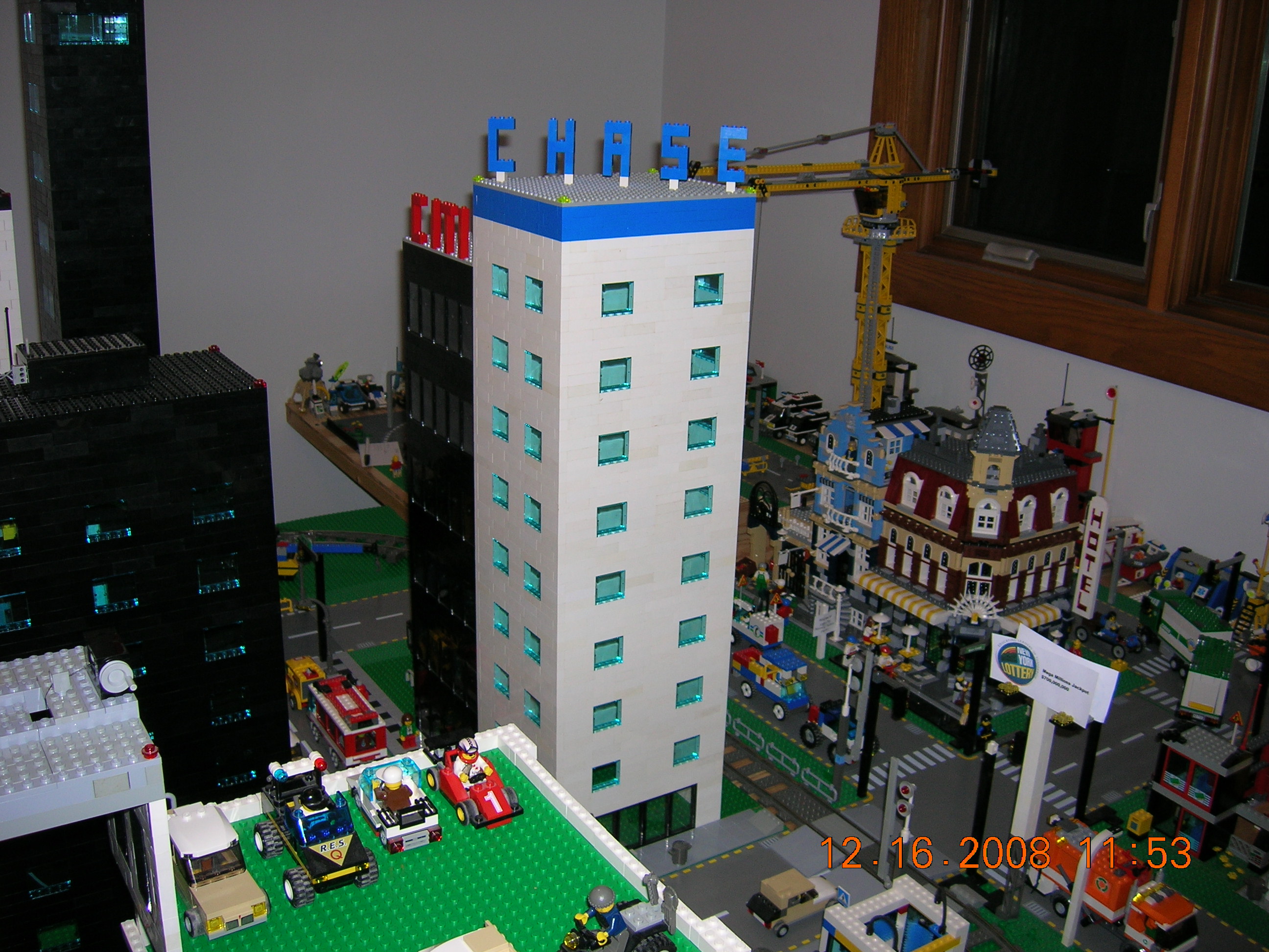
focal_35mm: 34
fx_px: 1246
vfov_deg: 41.8
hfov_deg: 54.0
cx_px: 634
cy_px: 476
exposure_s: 1/60.1
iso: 50
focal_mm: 5.7
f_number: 2.9
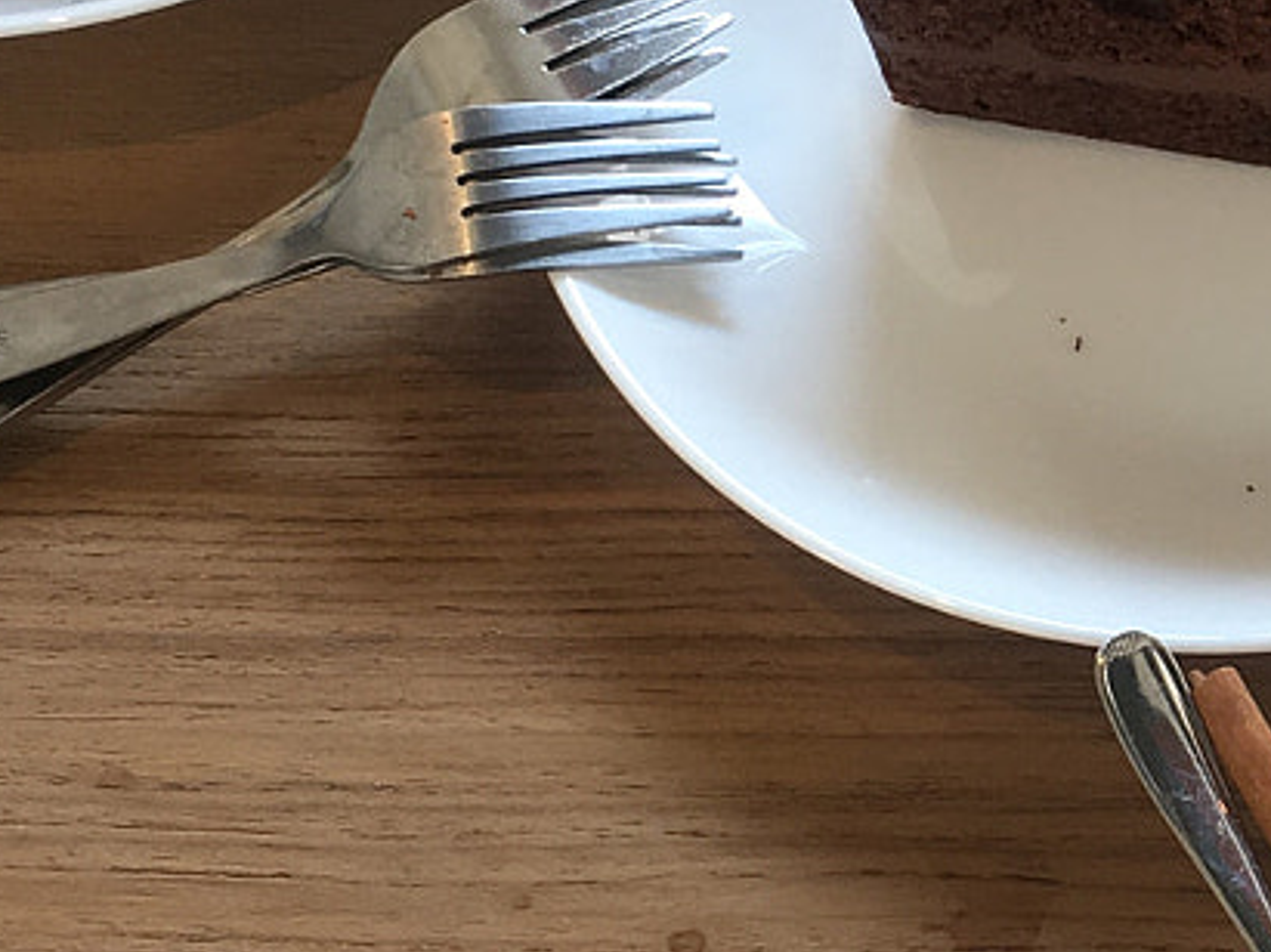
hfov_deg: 16.6
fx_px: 4148
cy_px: 334
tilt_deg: -59.7
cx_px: 1562
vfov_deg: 13.1
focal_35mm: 113
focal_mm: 4.15
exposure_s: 1/50
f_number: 2.2
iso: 25
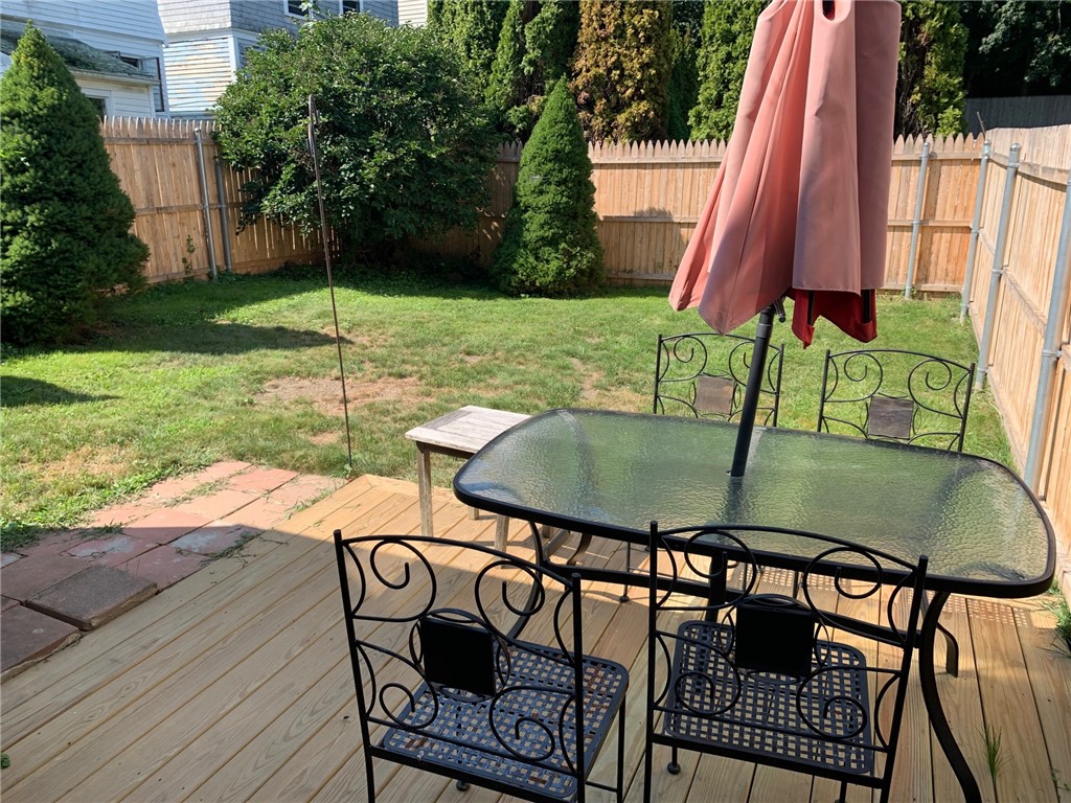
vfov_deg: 53.1
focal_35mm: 26
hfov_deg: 67.3
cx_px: 536
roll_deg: +0.3
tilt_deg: -16.6
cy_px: 402
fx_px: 804
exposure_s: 1/864
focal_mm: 4.25
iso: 25
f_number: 1.8
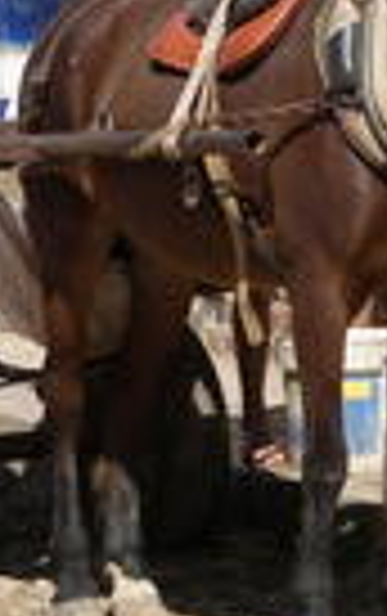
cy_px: 70
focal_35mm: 404
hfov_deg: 3.3
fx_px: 6796
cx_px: 72
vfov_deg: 5.2
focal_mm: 27.8
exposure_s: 1/320
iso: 80
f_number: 6
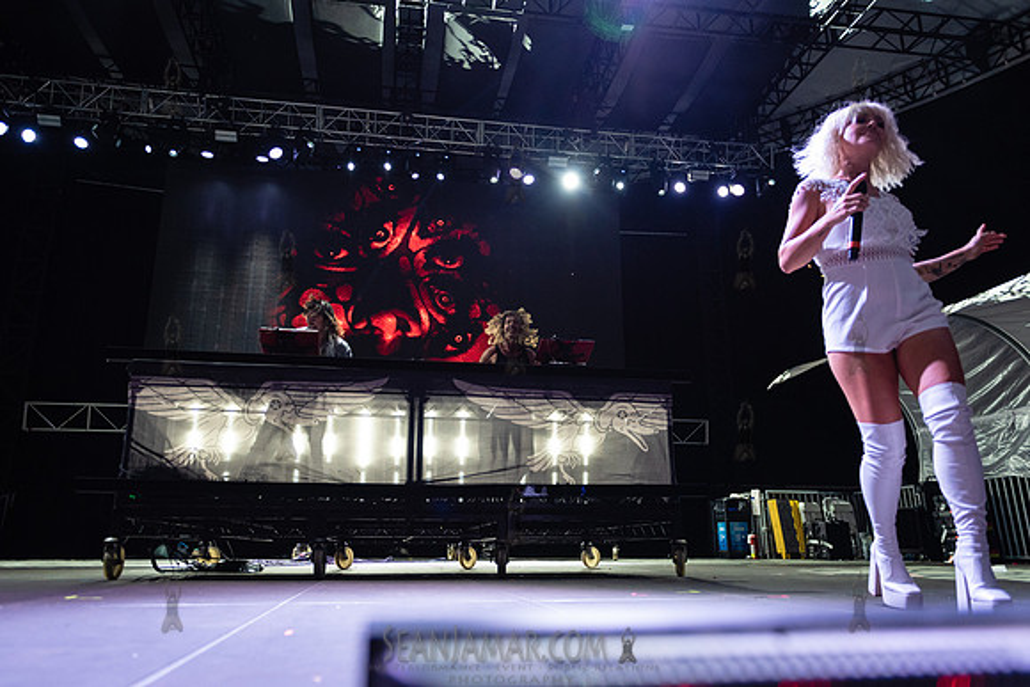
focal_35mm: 25
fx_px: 715
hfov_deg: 71.6
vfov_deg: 51.4
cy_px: 344
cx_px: 503
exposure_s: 1/250
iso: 2000
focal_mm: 24
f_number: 3.2
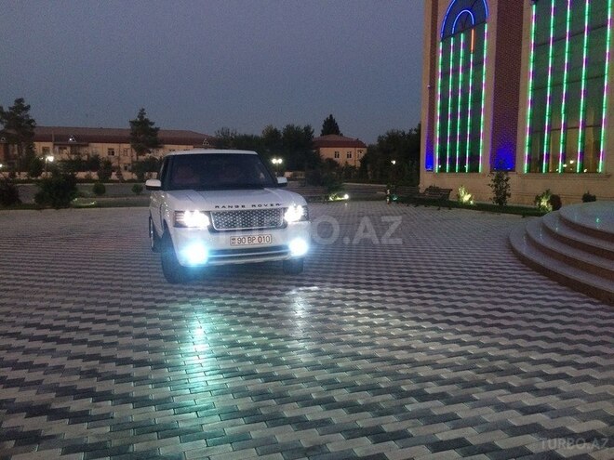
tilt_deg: -6.8
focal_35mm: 29
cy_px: 230
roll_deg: +1.0
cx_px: 307
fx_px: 514
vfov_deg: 48.2
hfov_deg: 61.7
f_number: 2.2
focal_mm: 4.15
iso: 320
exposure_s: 1/33
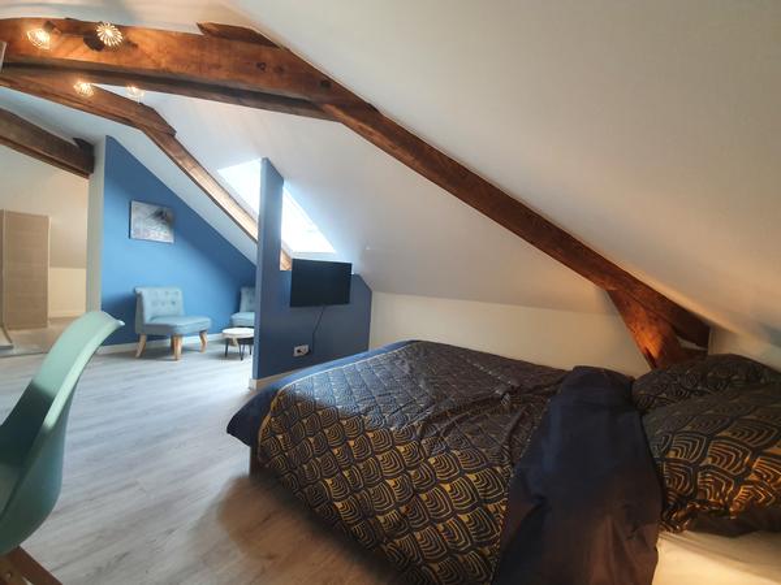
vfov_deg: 89.9
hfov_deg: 106.2
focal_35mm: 13
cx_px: 390
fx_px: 293
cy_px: 292
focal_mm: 1.8
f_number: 2.2
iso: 200
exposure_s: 1/50
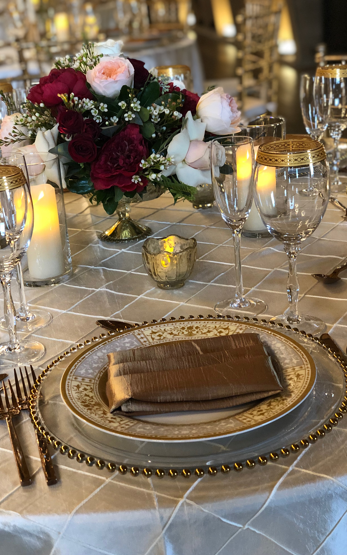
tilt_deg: -20.9
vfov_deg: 36.3
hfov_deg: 23.1
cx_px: 162
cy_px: 280
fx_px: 847
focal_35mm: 56
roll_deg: +4.6
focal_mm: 6
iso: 160
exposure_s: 1/24
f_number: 2.4
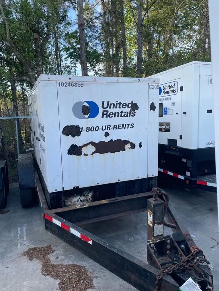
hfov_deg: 53.1
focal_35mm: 26
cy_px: 146
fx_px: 219
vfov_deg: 67.3
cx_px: 110
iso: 50
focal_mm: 4.2
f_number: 1.6
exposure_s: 1/807
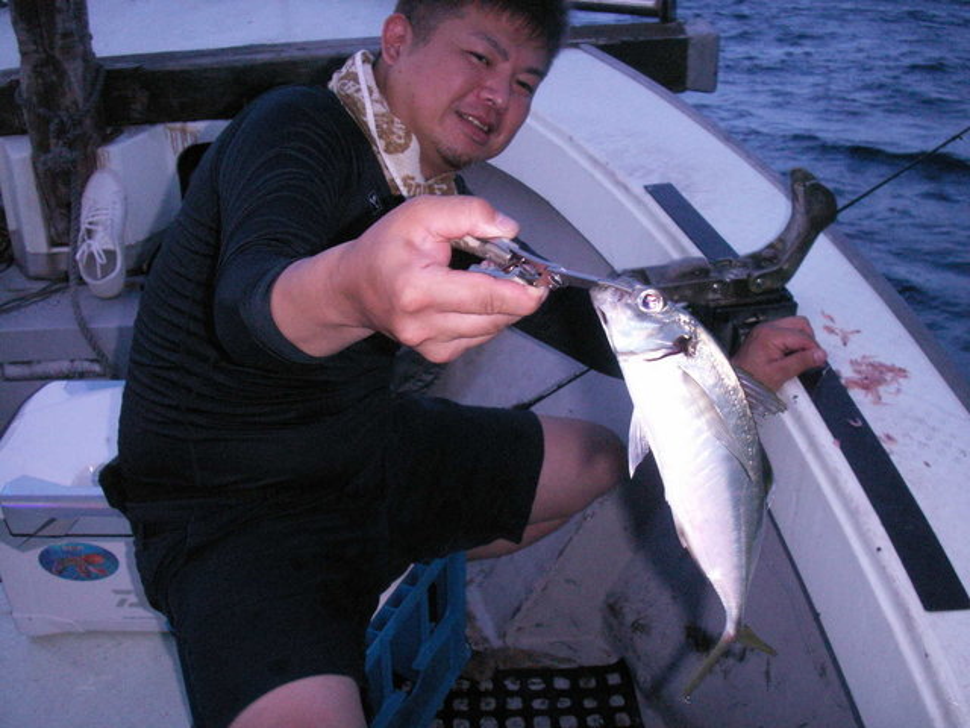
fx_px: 1037
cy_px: 364
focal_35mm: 37
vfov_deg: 38.7
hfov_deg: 50.1
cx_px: 485
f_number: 3.5
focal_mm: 7.7
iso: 160
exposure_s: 1/40
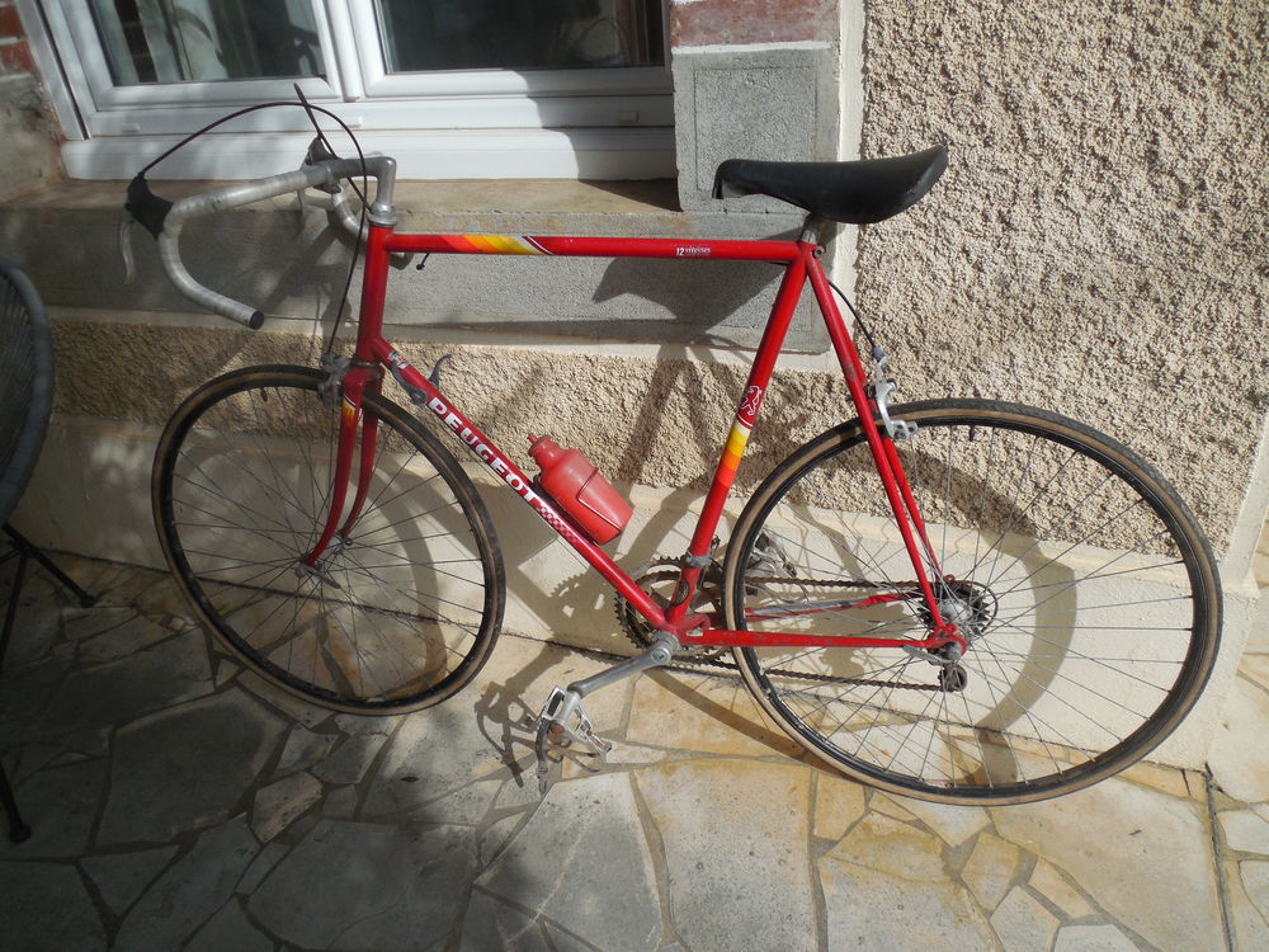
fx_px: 916
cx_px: 634
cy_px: 476
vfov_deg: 54.9
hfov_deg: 69.4
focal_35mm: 25
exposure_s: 1/1600
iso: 125
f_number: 3.3
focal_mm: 4.5
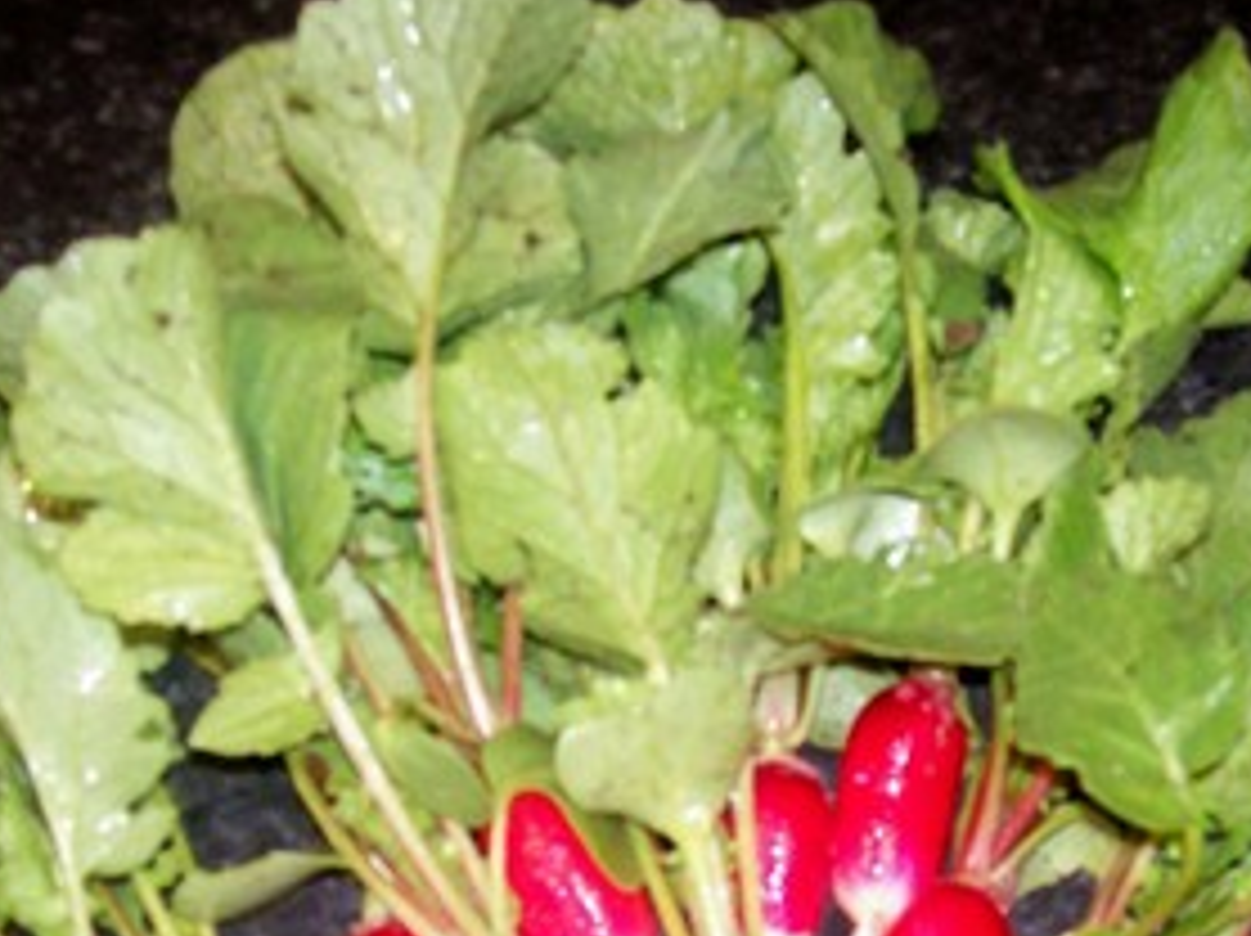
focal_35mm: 70
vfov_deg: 20.5
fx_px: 2528
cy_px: 862
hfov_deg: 27.8
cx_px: 720
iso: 140
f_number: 2.7
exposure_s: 1/64
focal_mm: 6
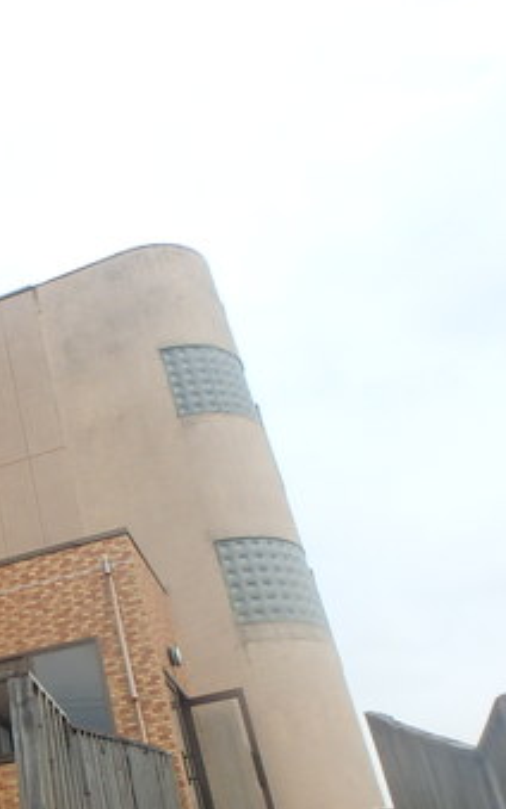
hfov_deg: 24.9
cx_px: -210
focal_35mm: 42
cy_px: 504
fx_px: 926
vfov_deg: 46.8
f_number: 3.5
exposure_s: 1/640
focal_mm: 3.7
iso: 125
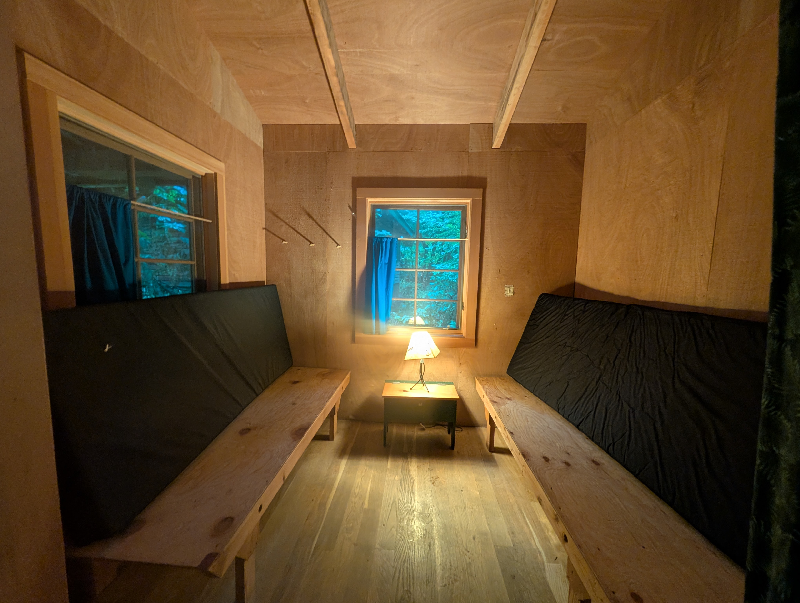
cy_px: 302
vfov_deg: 94.6
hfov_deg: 110.5
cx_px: 400
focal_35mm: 12
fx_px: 278
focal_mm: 2.02
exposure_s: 1/30
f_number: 1.7
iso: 142
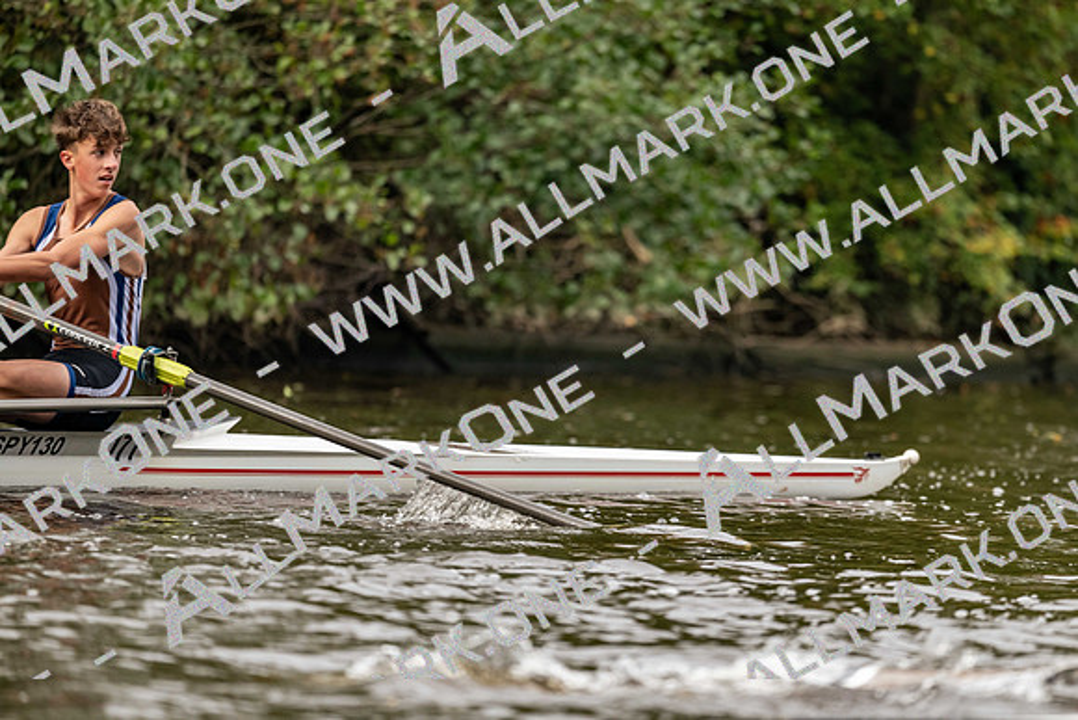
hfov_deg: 5.2
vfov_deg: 3.4
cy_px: 360
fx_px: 11980
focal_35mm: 400
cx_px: 539
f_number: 4.5
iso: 1400
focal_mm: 400
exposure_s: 1/2500
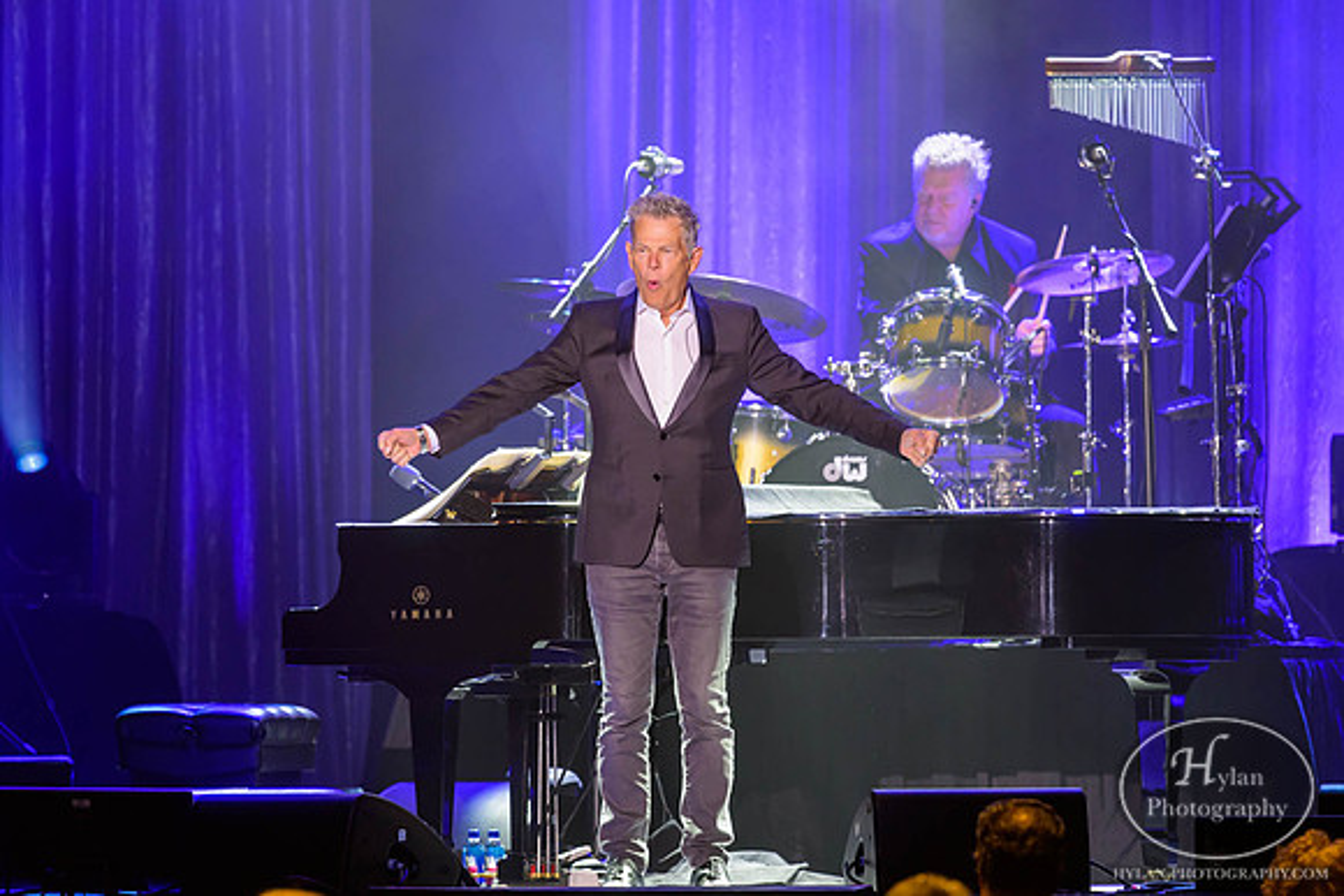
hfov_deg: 5.0
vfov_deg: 3.4
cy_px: 400
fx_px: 15306
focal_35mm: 410
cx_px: 648
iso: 1250
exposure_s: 1/250
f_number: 4.5
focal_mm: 300
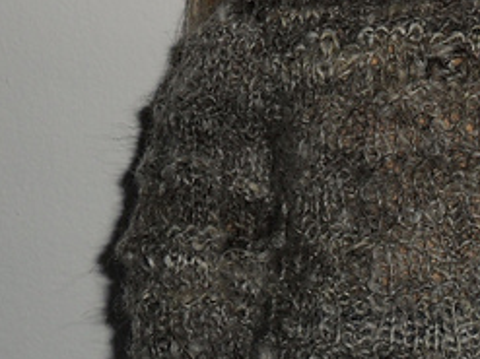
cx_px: 354
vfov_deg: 17.6
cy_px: 76
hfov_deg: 23.4
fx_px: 1150
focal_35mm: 83
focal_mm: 5.7
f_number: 9.4
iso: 100
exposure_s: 1/45
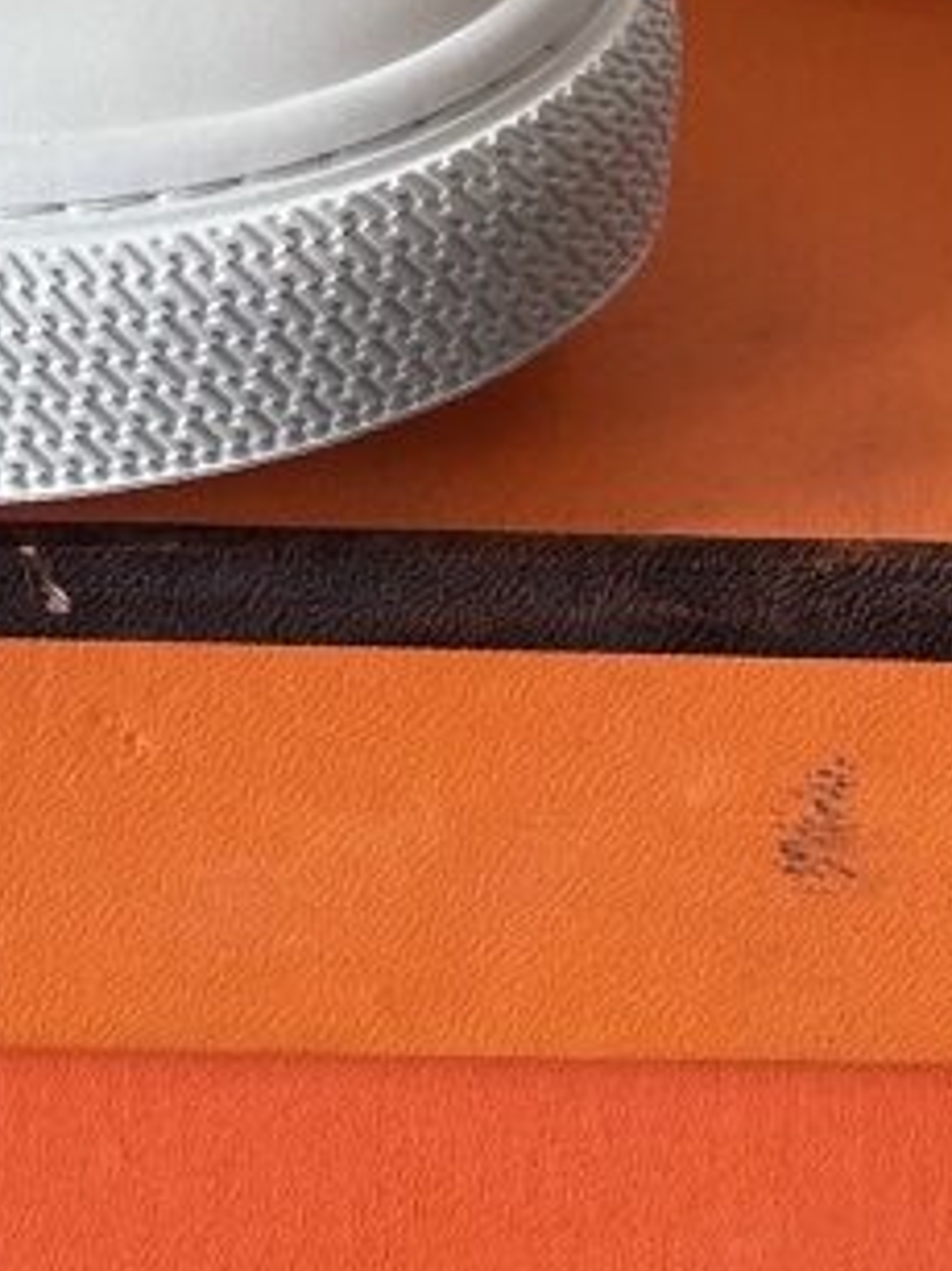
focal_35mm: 225
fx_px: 8256
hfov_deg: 6.6
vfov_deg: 8.6
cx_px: 522
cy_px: -650
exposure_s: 1/252
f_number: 1.78
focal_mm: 6.86
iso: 64
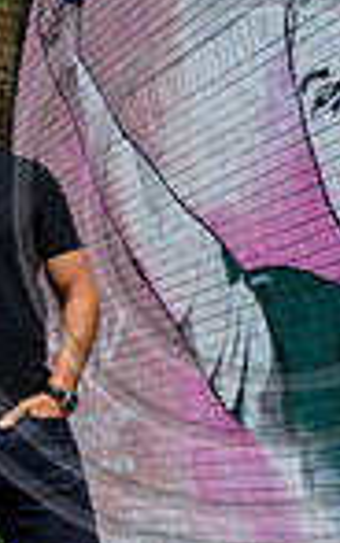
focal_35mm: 75
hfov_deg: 17.3
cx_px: 248
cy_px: 188
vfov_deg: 27.3
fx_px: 1111
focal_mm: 24
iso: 200
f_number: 7.1
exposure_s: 1/1000
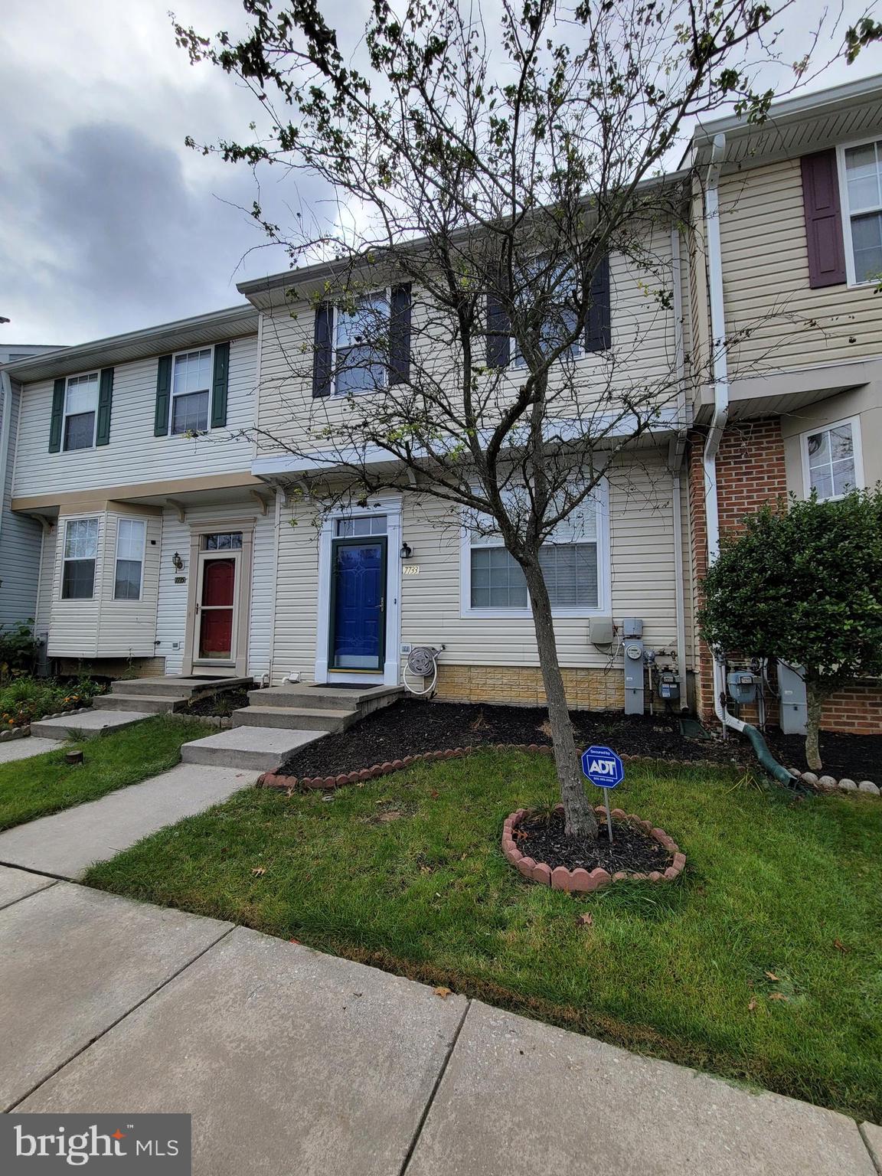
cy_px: 588
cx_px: 441
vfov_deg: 106.2
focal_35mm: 13
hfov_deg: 89.9
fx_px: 442
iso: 50
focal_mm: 2.2
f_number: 2.2
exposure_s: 1/1525
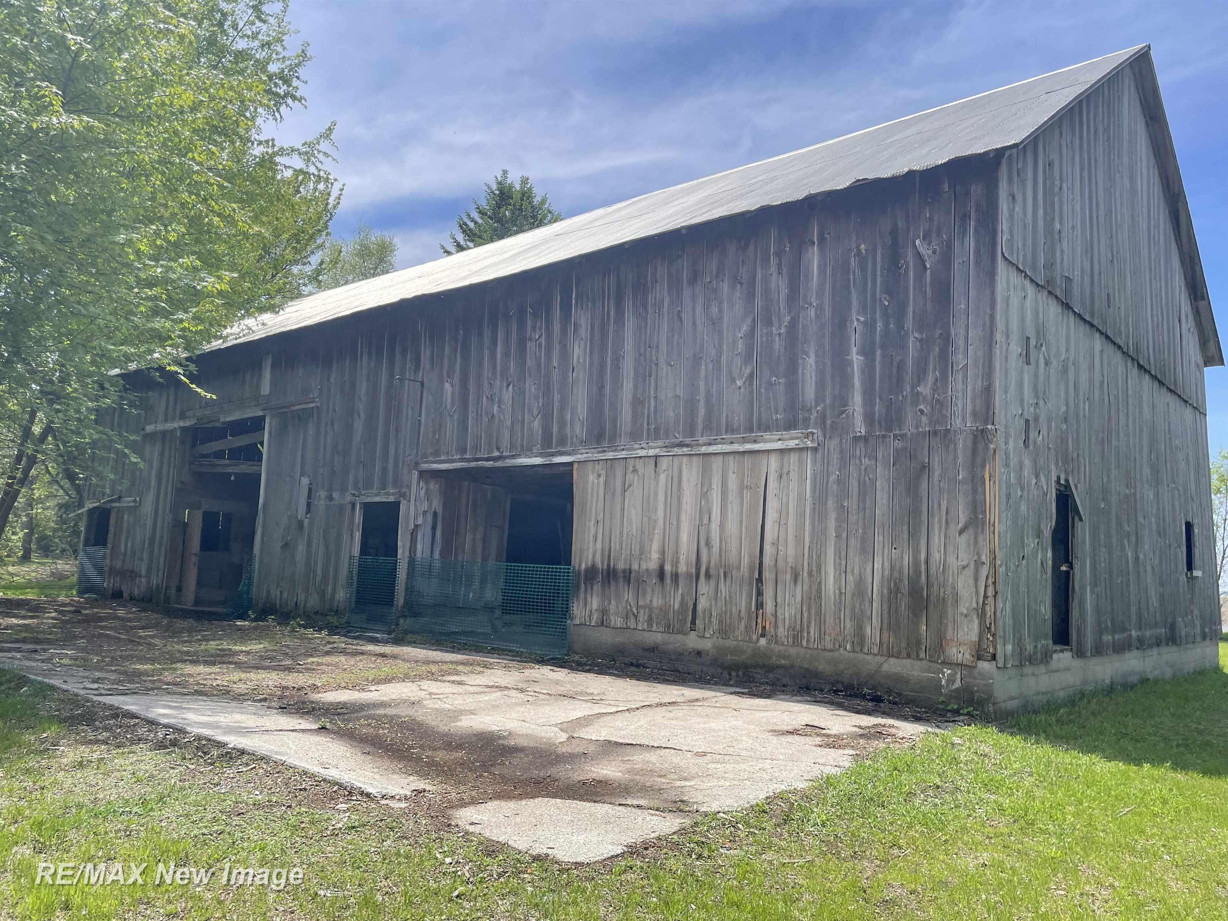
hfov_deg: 67.3
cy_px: 460
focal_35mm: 26
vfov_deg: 53.1
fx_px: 922
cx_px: 614
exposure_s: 1/2212
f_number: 1.6
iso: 32
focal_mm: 4.2
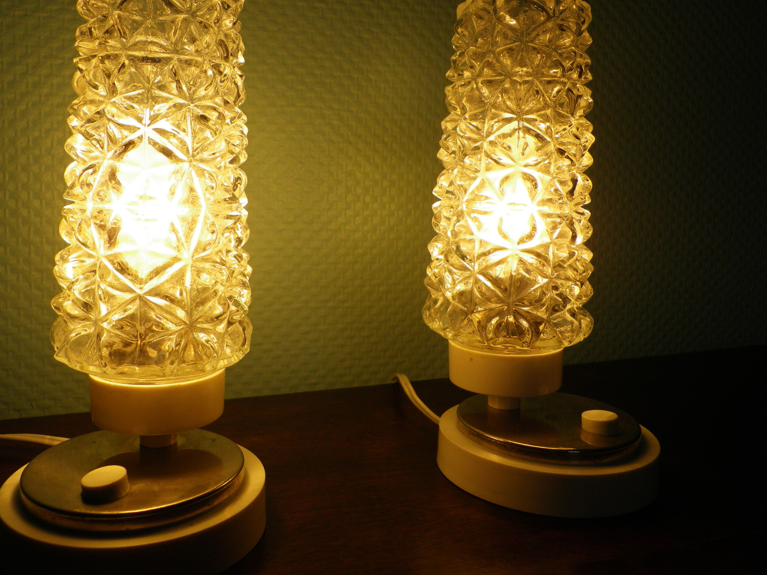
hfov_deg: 53.8
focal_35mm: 34
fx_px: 753
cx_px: 333
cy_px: 232
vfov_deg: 41.6
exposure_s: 1/250
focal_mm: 4.9
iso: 64
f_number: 2.6
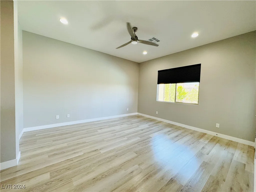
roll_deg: -2.1
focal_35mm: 14
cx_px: 128
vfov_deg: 85.7
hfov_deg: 102.1
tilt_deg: -3.5
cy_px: 96
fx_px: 104
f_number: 2.2
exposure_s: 1/120
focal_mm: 2.22
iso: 200
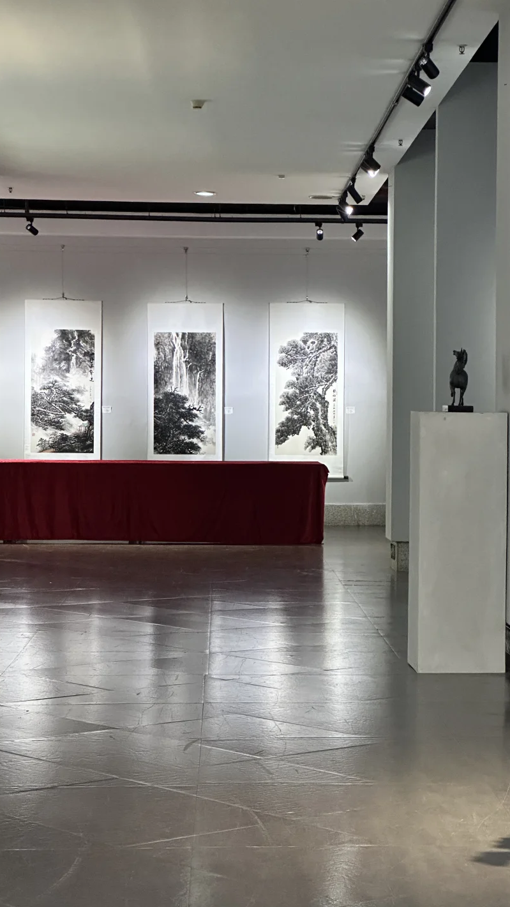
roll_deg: -1.6
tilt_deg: -0.3
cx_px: 328
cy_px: 459
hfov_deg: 14.2
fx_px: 2044
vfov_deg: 25.0
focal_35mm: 85
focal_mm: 9
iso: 640
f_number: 2.8
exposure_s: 1/50
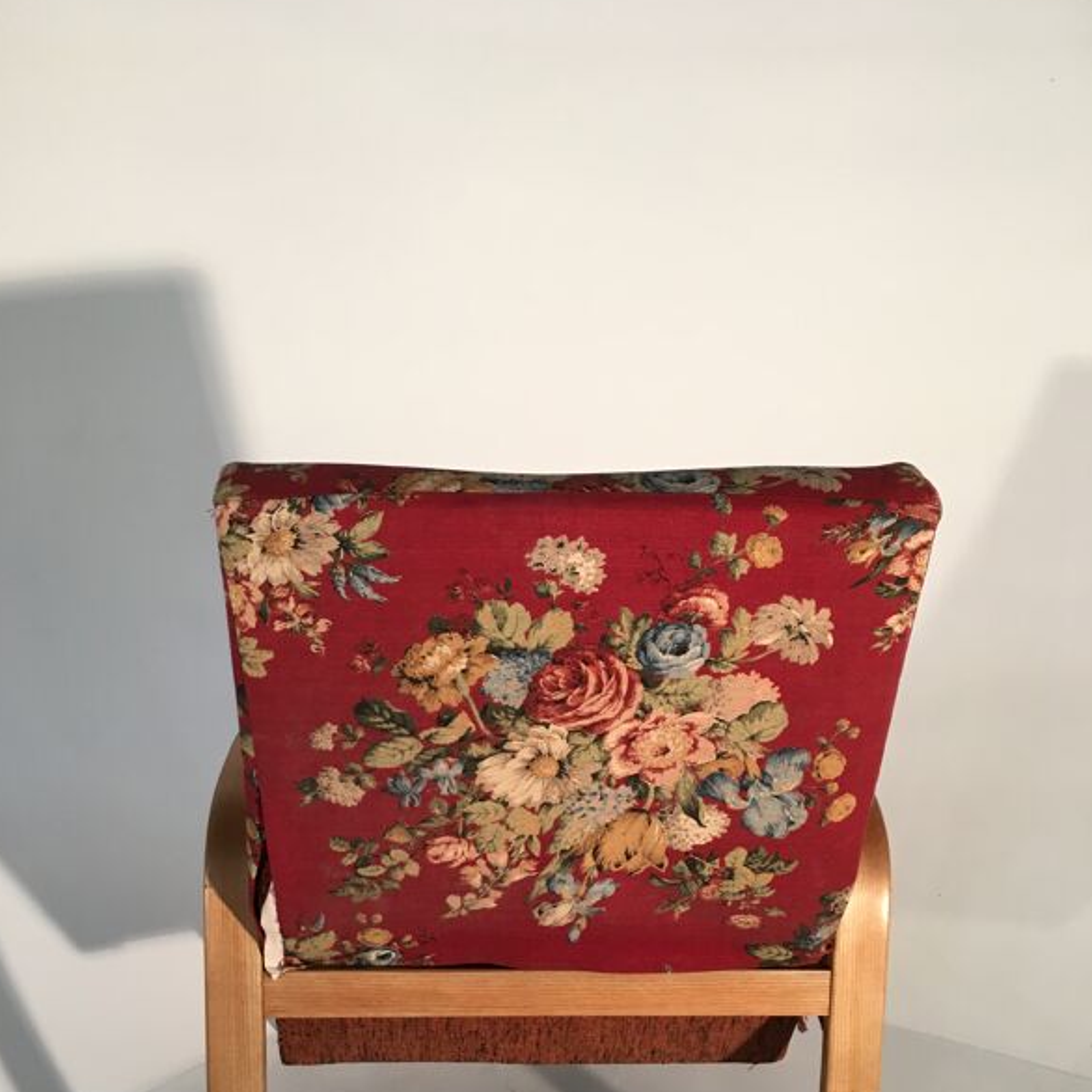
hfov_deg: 47.2
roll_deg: -0.3
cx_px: 546
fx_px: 1249
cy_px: 717
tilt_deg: -11.8
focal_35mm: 35
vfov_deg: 46.6
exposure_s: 1/33
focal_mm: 4.15
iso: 100
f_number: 2.2
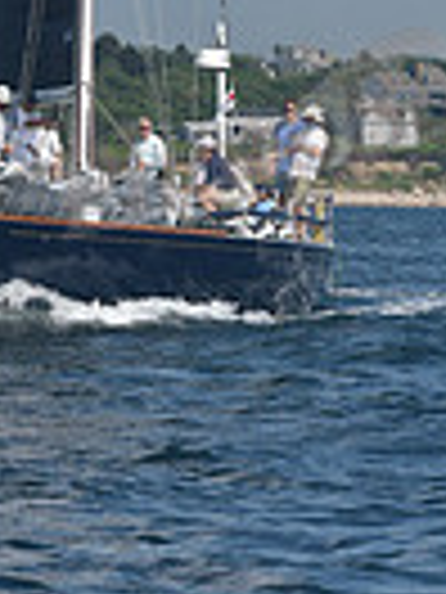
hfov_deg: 4.3
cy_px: -504
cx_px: -178
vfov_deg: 5.6
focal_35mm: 347
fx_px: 5961
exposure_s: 1/1600
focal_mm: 82
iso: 320
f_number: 9
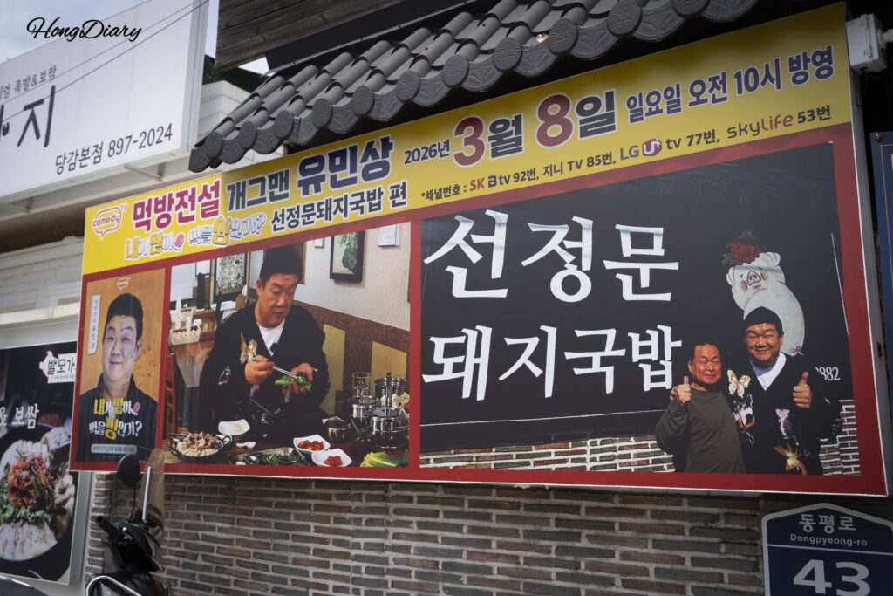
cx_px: 446
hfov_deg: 54.4
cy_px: 298
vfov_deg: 37.9
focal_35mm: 35
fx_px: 868
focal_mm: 35
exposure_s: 1/400
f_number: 5.6
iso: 100
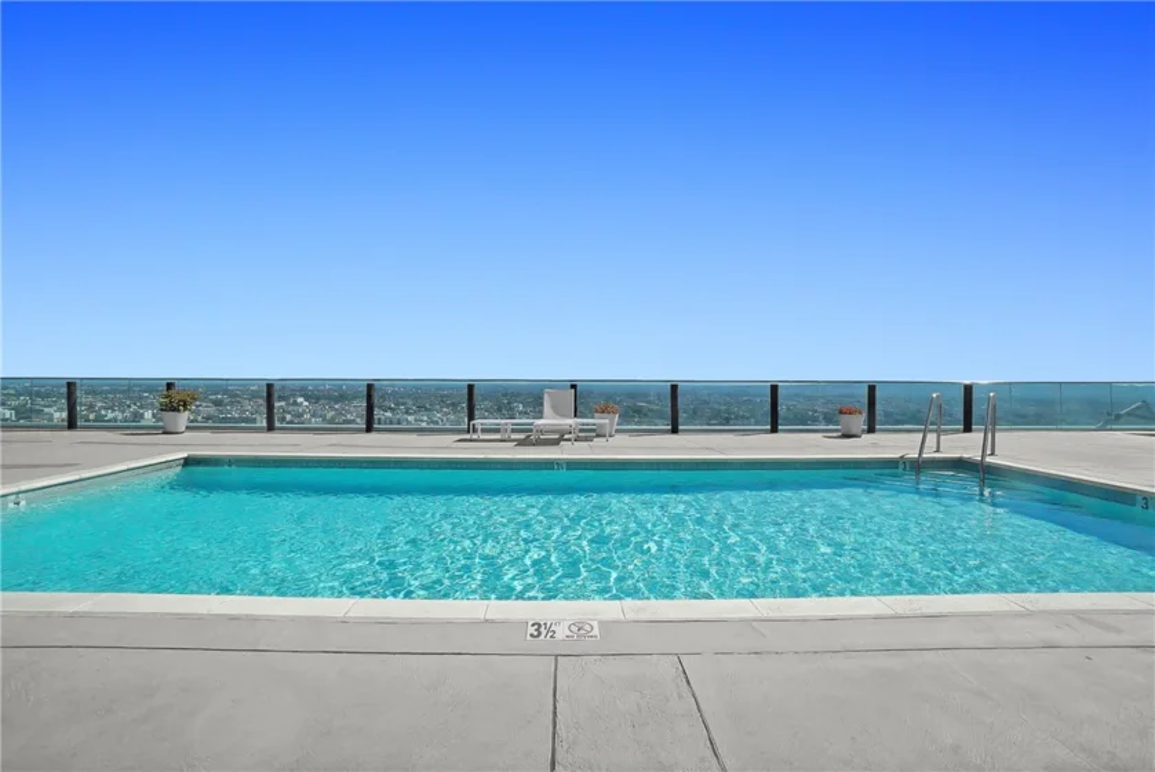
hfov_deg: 100.4
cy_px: 386
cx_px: 578
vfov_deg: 77.4
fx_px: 482
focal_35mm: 15
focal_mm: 10
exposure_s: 1/2500
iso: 800
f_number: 11
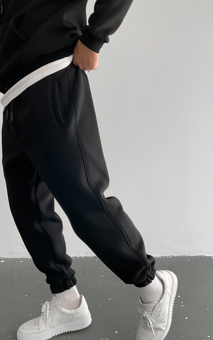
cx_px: 118
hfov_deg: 40.5
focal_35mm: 31
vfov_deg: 61.2
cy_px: 171
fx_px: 288
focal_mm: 3
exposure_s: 1/120
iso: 32
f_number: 1.8
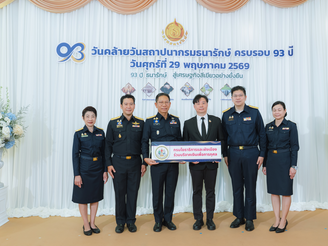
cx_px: 175
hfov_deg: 56.8
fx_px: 303
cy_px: 123
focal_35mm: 32
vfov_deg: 44.2
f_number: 4.5
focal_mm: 29
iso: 800
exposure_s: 1/125
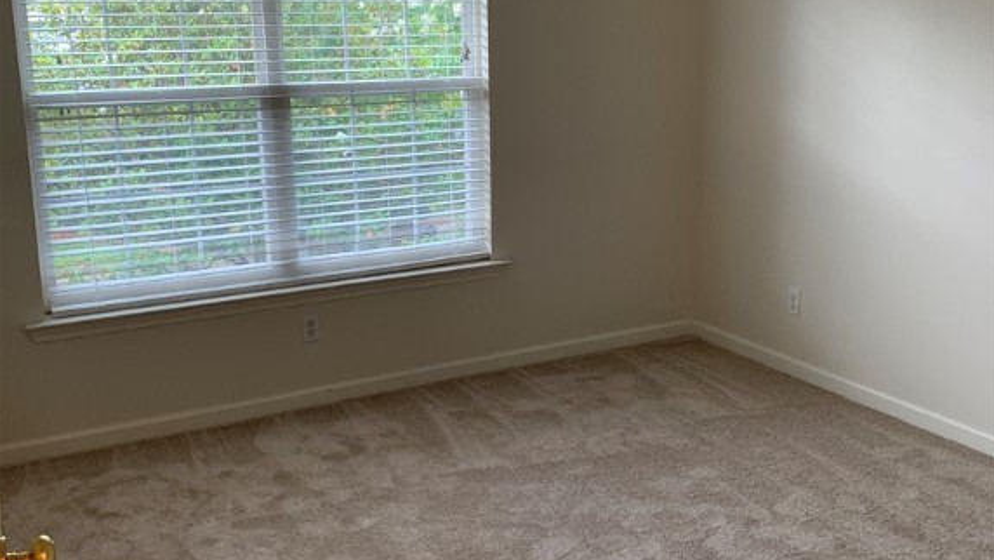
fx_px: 1002
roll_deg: +1.4
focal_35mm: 38
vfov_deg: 31.2
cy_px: 243
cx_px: 499
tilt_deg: -9.3
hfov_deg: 52.8
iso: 80
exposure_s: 1/60
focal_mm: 4.25
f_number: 1.8
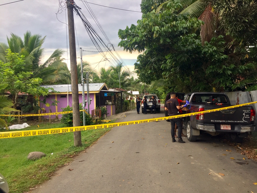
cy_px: 96
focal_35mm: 29
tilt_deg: -1.0
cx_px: 128
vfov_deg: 48.2
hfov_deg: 61.7
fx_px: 215
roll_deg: +0.5
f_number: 2.2
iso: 32
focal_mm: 4.15
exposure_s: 1/350
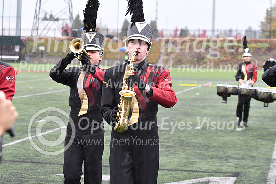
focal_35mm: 105
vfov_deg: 13.0
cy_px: 92
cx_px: 138
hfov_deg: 19.5
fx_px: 805
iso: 1000
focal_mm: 70
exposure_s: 1/320
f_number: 4
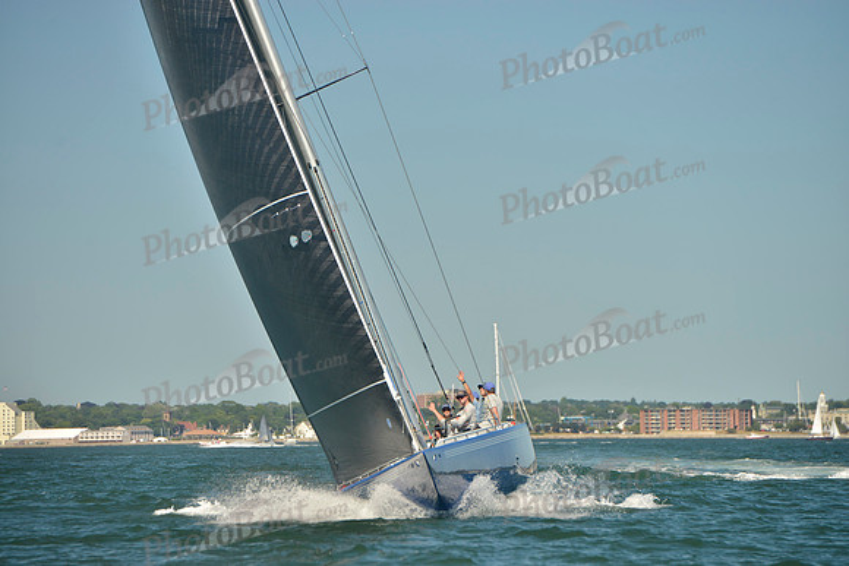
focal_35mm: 200
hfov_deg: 10.3
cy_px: 283
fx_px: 4718
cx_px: 424
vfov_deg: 6.9
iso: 280
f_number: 6.3
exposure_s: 1/800
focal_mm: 200
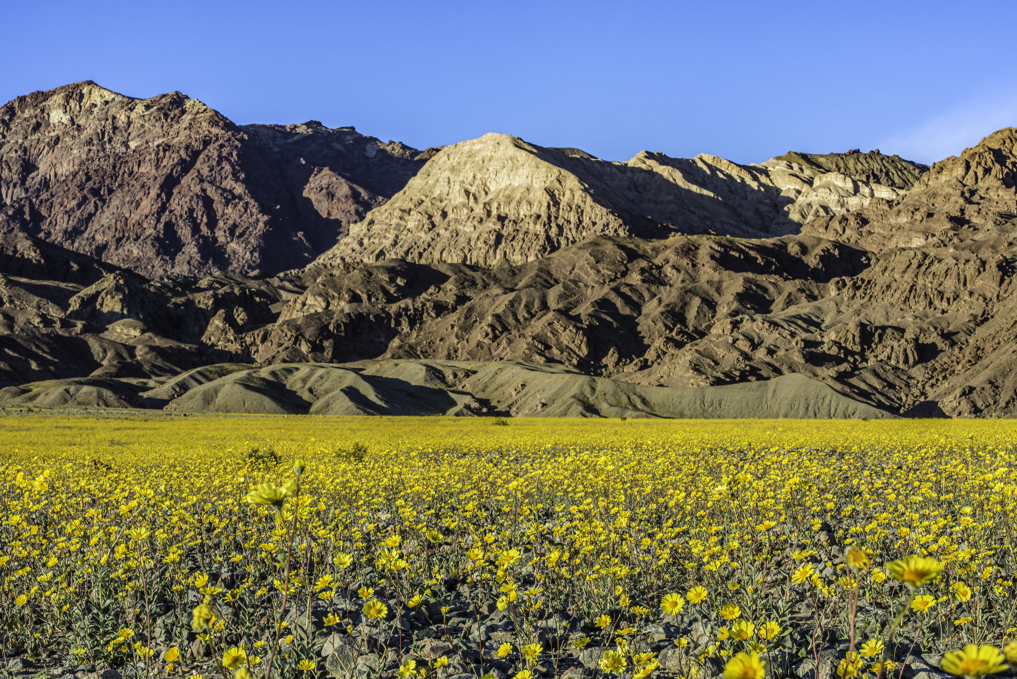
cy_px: 340
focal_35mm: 95
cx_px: 508
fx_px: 2684
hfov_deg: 21.5
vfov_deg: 14.4
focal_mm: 95
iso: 200
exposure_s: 1/30
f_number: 20
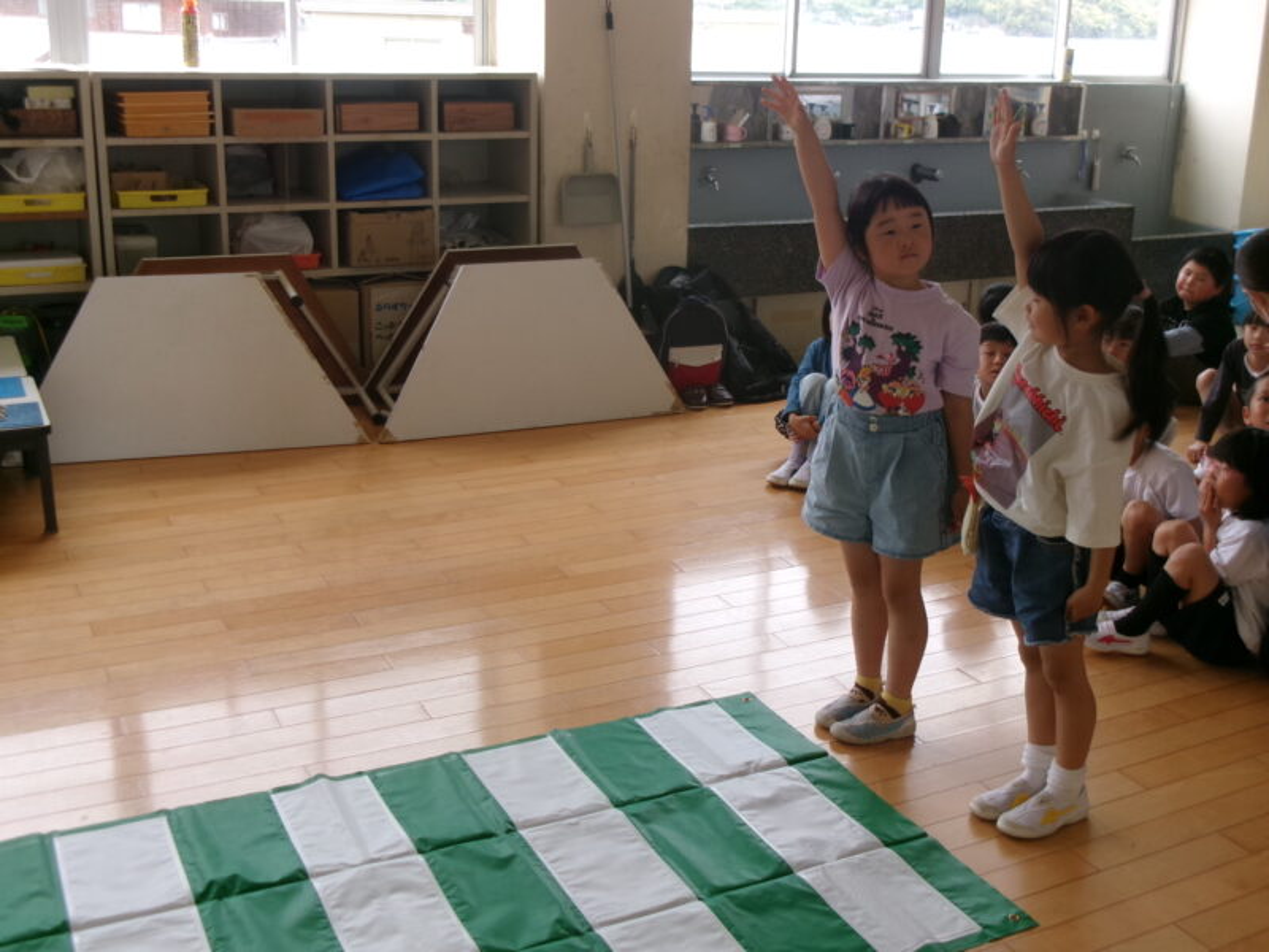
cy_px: 476
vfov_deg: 33.6
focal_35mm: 43
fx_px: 1576
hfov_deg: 43.9
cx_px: 634
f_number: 4.7
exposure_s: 1/80
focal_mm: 7.8
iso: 100
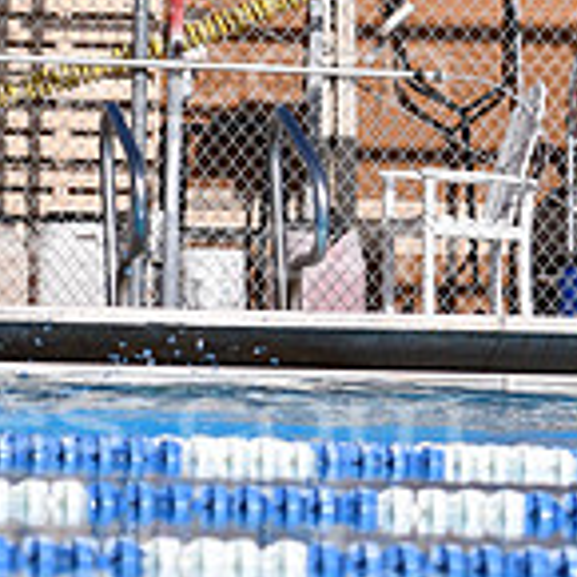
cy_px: -10
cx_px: -442
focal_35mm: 520
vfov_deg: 3.4
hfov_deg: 3.4
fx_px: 9806
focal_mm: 102
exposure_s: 1/8000
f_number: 4.5
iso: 250
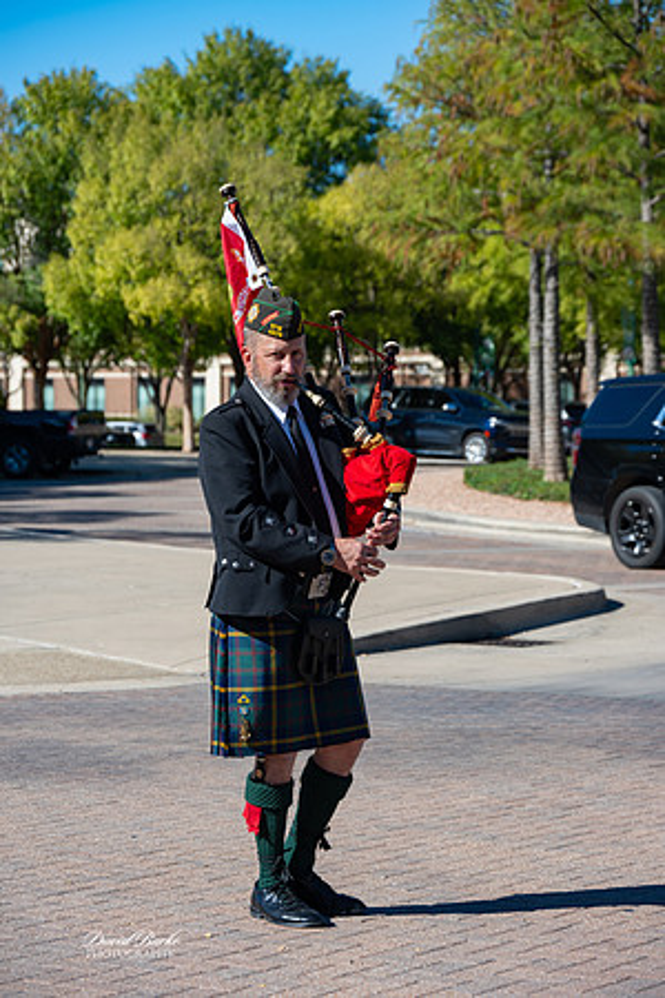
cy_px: 499
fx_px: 2715
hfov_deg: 14.0
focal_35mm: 98
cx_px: 332
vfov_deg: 20.8
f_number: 6.3
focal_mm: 98
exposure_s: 1/500
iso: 140
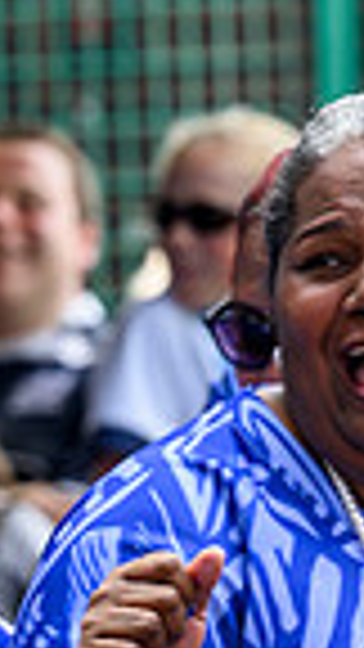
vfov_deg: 3.7
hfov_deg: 2.1
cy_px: 303
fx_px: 10055
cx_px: 1033
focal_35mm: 586
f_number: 4
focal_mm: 125
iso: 400
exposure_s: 1/640
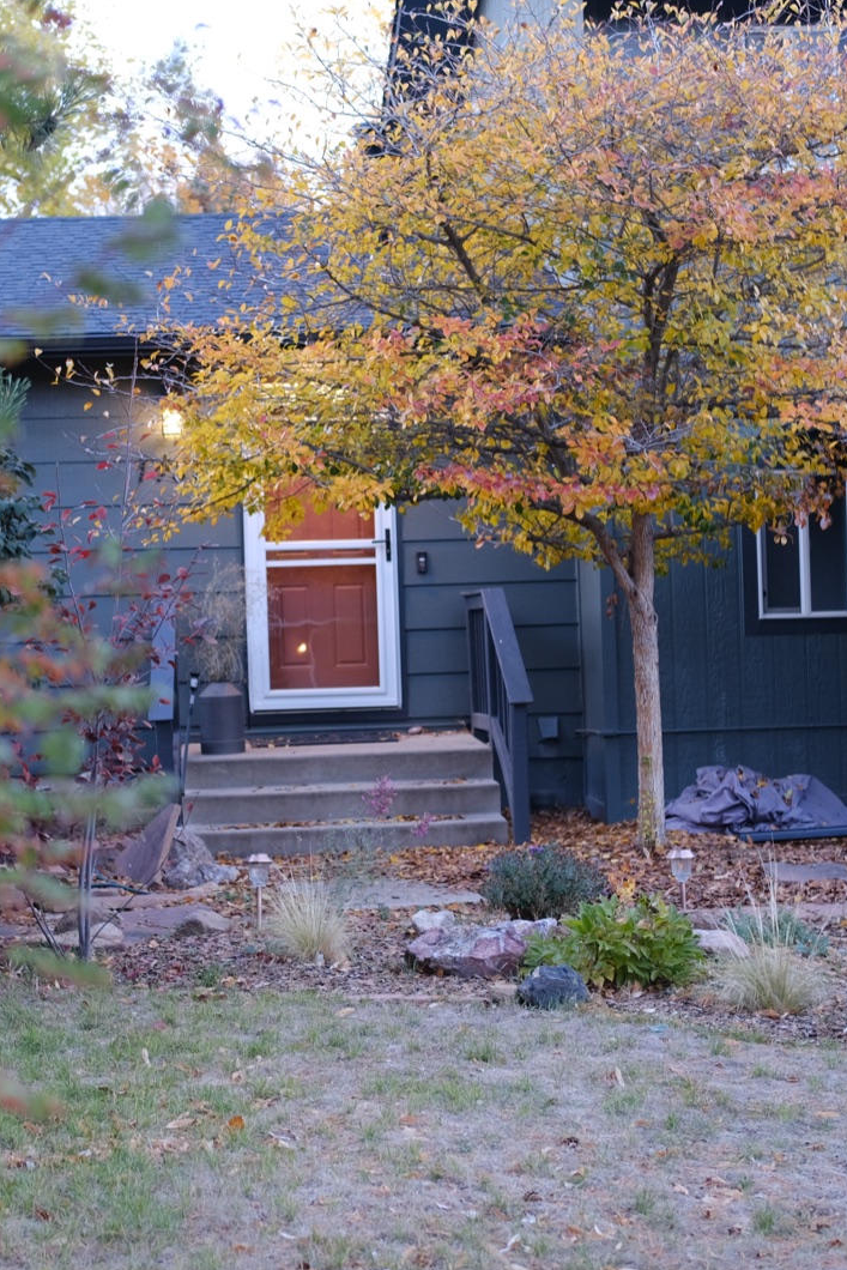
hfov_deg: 17.1
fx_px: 2822
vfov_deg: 25.4
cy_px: 636
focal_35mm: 80
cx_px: 343
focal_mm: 35
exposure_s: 1/60
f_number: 2
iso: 320
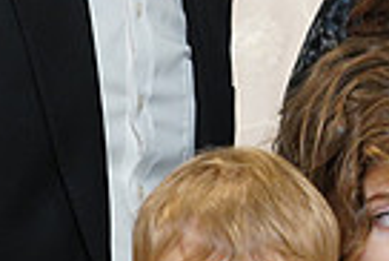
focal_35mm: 213
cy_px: 76
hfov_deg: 9.5
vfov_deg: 6.5
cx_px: 440
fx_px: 2304
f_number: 5
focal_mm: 50
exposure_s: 1/100
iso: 3200
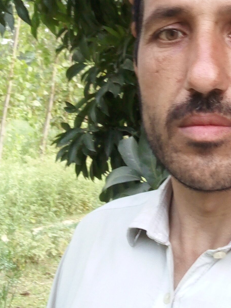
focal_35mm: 68
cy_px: 56
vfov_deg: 27.9
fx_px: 605
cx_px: 232
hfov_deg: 20.9
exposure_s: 1/16.7
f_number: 2
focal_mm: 2.66
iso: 100
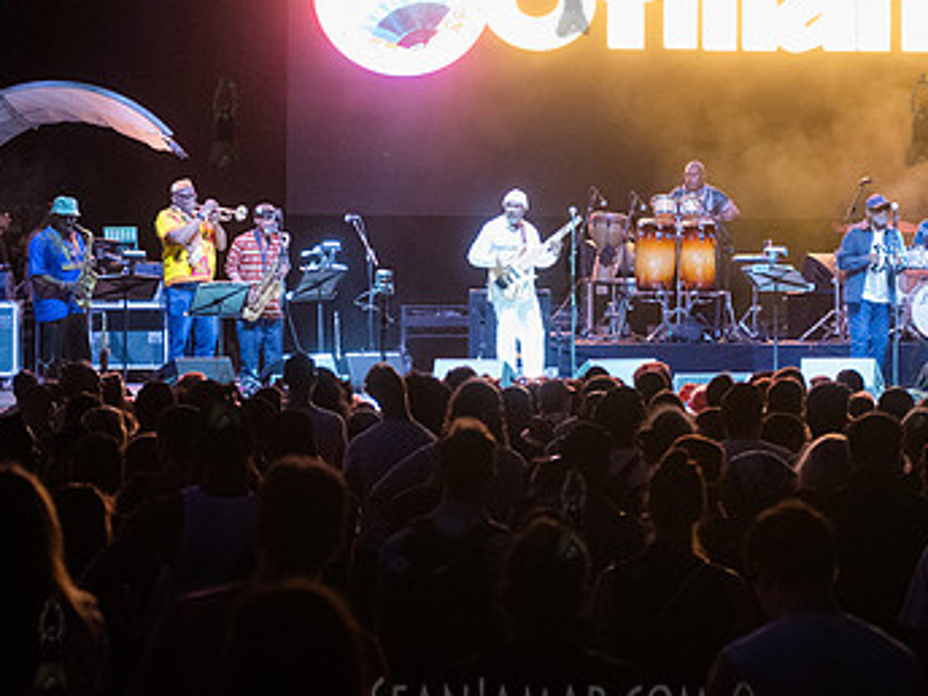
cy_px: 250
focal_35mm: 132
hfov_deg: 14.9
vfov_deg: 11.2
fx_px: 3539
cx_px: 572
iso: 6400
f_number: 3.5
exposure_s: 1/200
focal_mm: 80
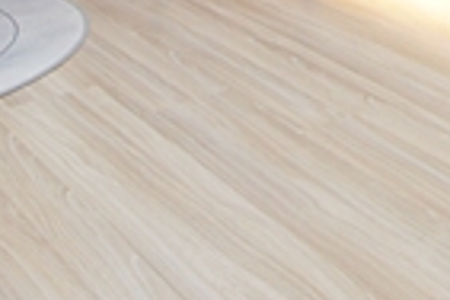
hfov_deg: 22.6
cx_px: 485
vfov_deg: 12.9
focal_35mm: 85
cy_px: -383
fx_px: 1062
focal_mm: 10
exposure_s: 1/40
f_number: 4
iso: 400
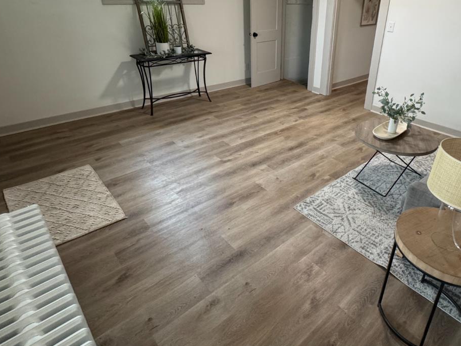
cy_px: 135
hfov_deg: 72.9
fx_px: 306
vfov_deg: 58.3
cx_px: 282
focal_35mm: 23
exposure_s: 1/60
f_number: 2.2
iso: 320
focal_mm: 2.22
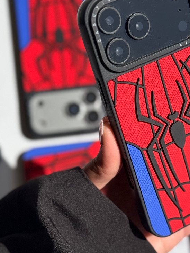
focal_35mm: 84
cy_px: 134
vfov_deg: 23.3
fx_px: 614
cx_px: 153
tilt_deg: -81.4
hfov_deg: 17.4
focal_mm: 6.76
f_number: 1.78
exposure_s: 1/7874
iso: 100
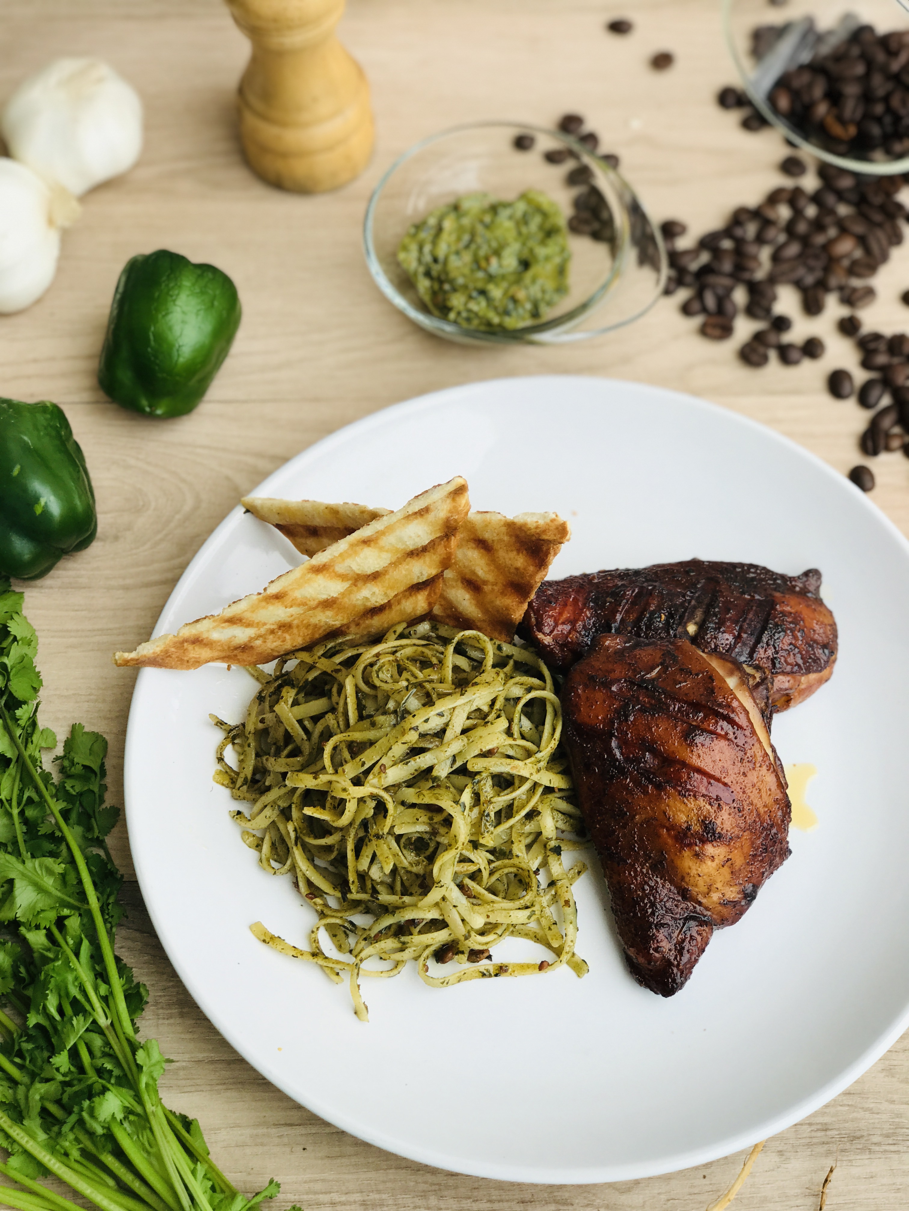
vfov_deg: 33.8
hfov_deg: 25.7
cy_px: 606
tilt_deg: -62.1
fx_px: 1996
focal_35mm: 57
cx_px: 454
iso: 20
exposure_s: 1/290
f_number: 2.8
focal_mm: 6.6
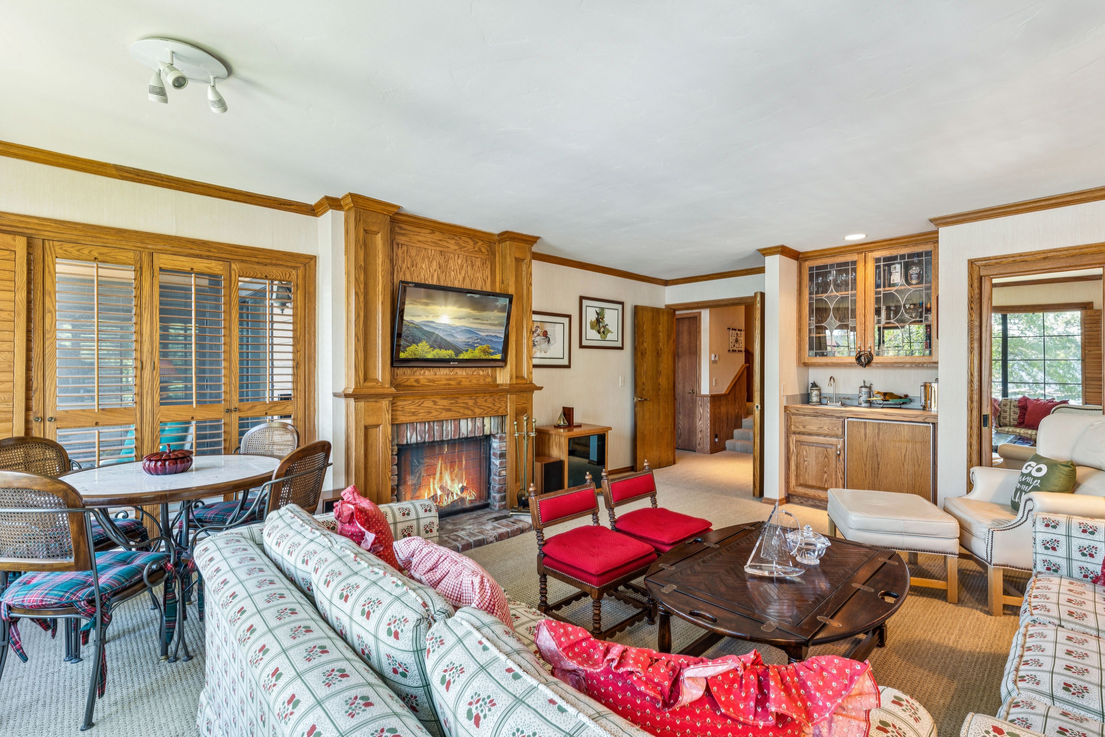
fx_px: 503
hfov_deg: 95.3
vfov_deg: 72.4
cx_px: 552
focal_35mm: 16
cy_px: 368
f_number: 13
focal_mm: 16.4
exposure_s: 1
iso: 100
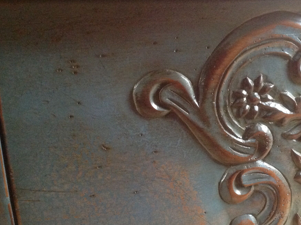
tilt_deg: -20.0
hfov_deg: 36.5
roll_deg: -0.3
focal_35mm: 52
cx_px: 198
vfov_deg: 27.8
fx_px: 451
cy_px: 147
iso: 500
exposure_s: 1/15
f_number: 2.4
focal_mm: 4.28
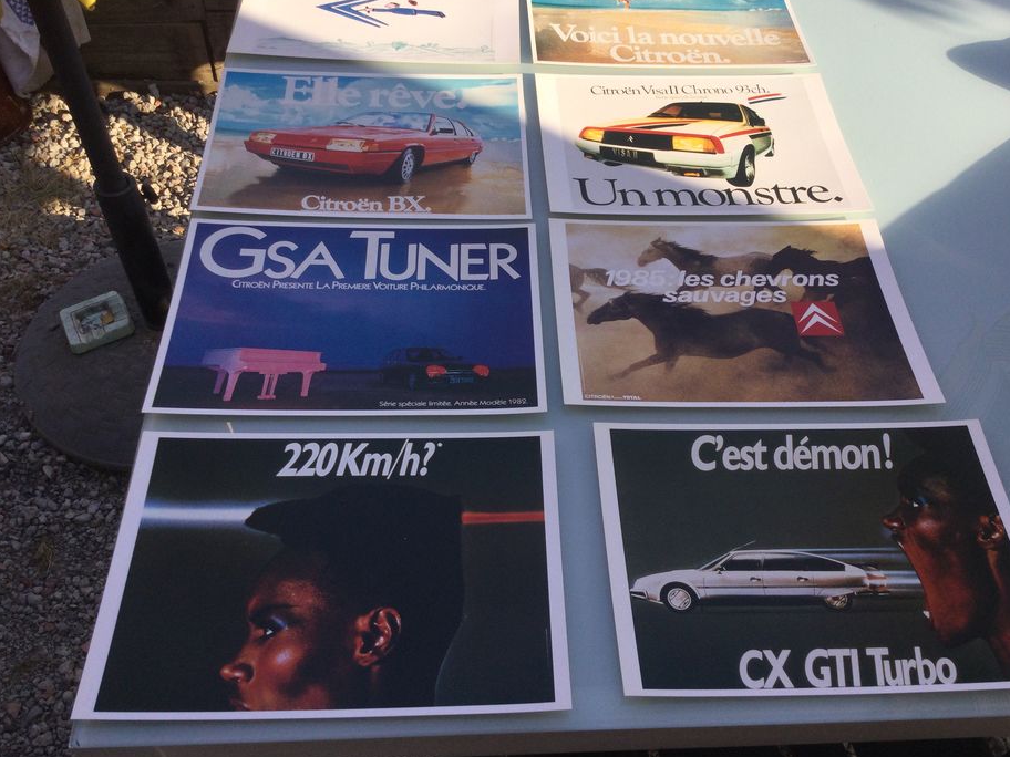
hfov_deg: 53.9
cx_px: 529
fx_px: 992
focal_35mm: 34
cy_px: 364
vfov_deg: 41.8
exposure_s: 1/405
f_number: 2.4
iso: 25
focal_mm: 3.3
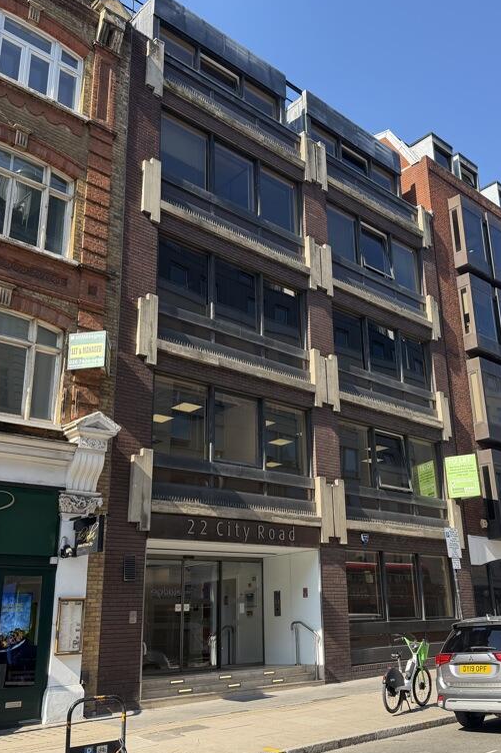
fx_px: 710
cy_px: 375
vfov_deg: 55.8
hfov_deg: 38.6
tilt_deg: +18.6
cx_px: 311
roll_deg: +2.1
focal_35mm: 34
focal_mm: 6.76
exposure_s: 1/1770
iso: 100
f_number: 1.78
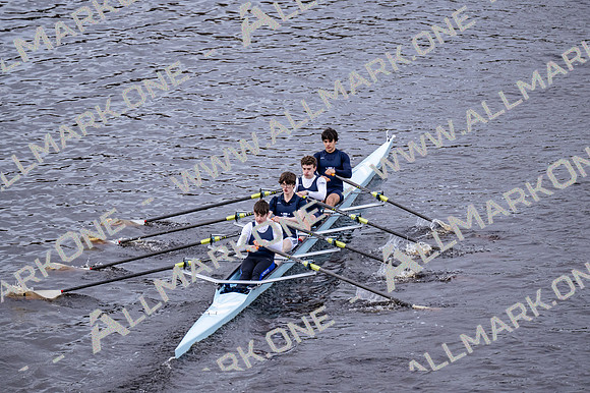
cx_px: 295
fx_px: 4914
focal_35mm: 300
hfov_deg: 6.9
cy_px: 196
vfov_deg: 4.6
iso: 800
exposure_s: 1/2000
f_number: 2.8
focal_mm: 200
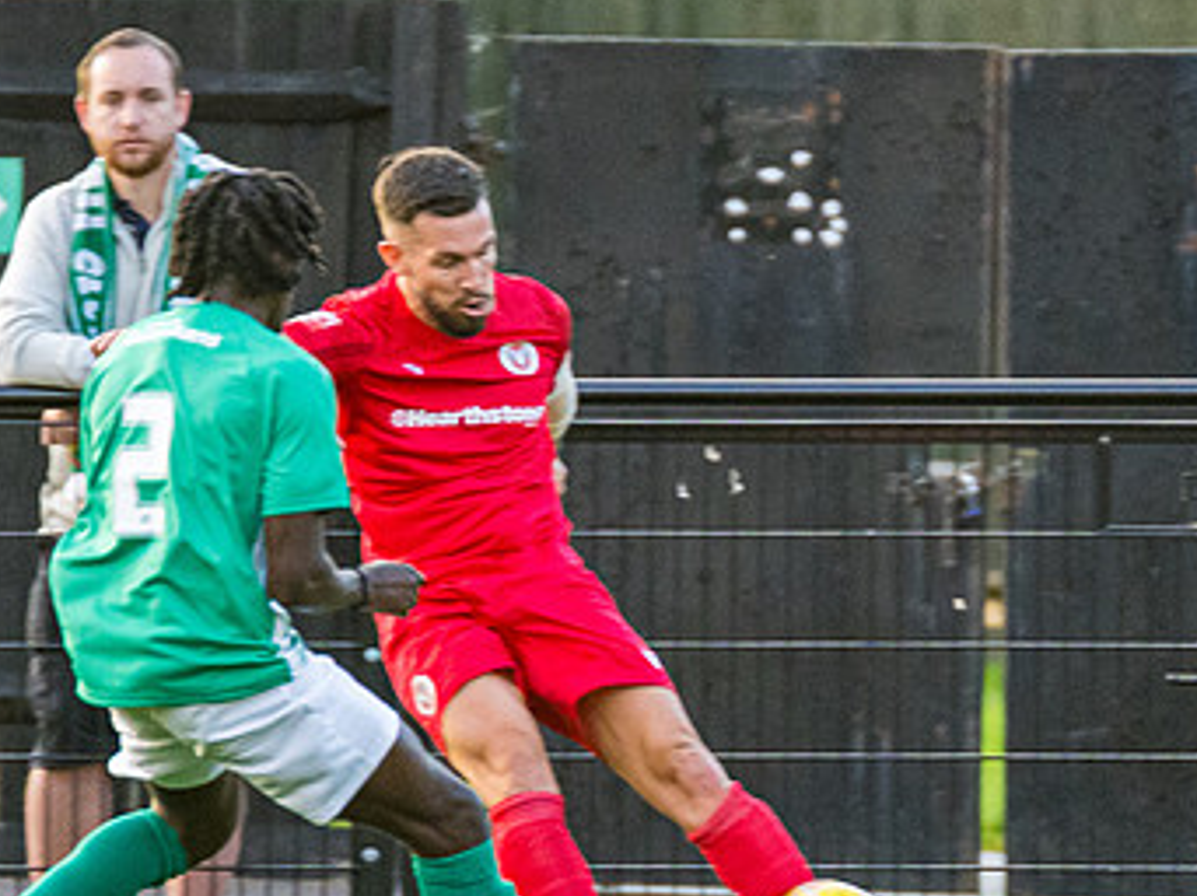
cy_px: 457
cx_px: 796
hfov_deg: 1.5
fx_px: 45613
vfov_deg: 1.1
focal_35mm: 1320
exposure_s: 1/800
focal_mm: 300
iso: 1250
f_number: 2.8
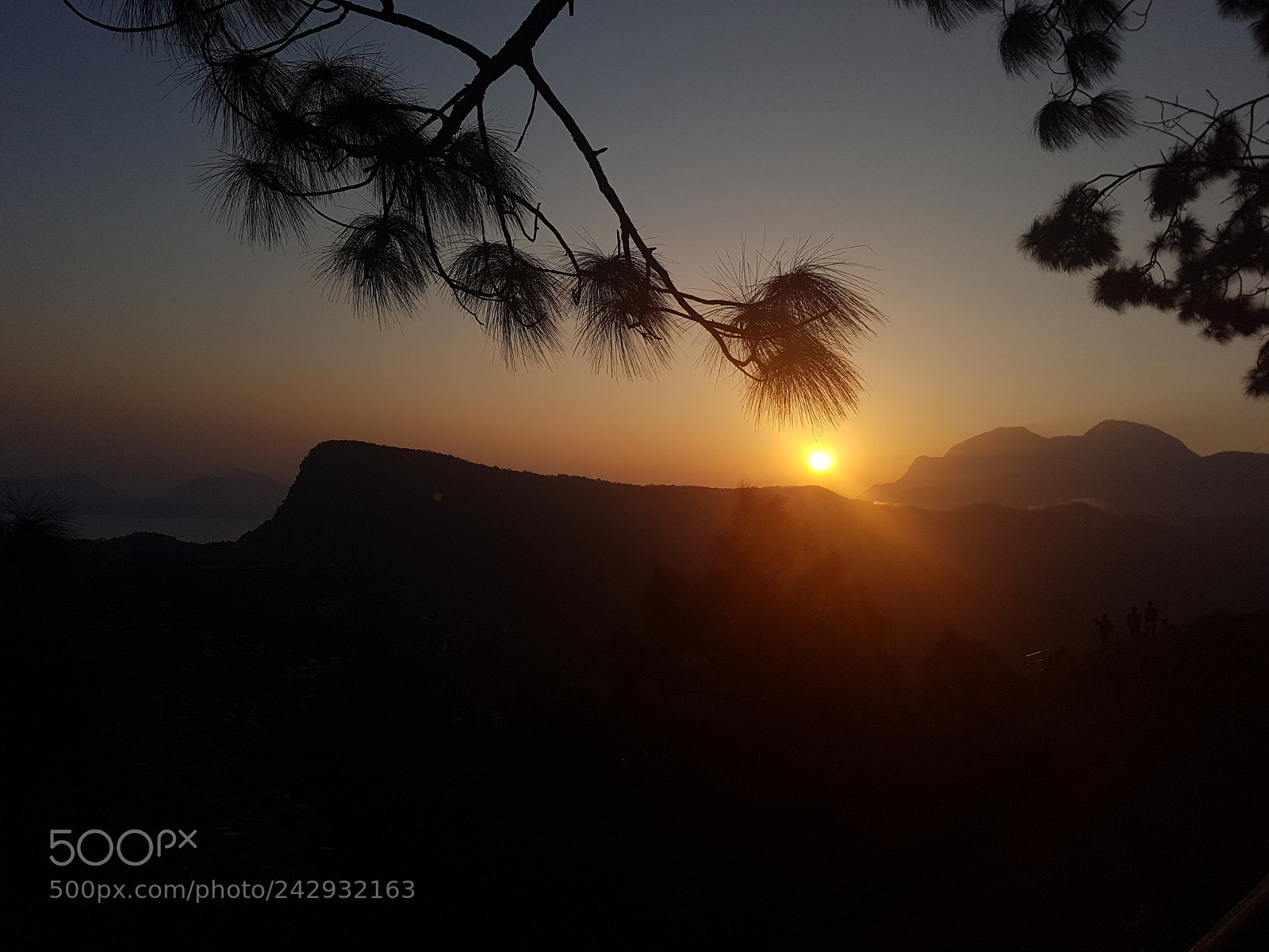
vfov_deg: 53.1
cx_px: 634
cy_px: 476
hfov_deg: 67.3
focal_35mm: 26
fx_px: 953
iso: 50
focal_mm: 4.2
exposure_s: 1/4040
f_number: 1.7
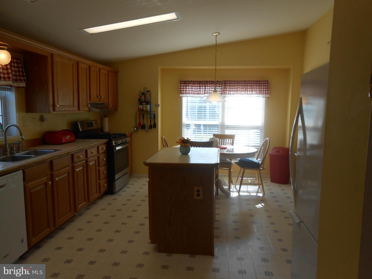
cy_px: 140
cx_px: 186
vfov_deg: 53.1
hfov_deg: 67.3
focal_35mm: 26
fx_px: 279
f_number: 3.5
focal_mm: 4.6
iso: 80
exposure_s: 1/125
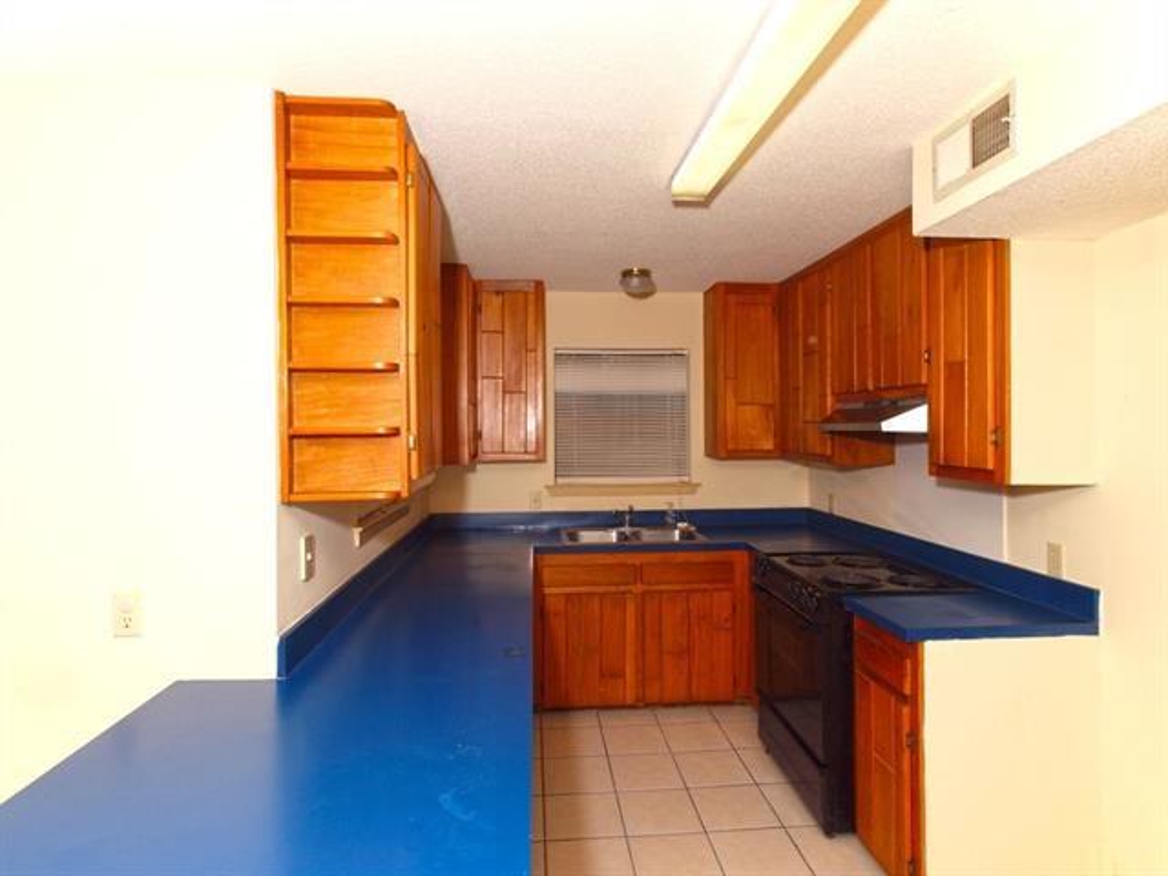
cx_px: 584
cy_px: 438
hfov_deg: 87.8
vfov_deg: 71.6
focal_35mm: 18
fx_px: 607
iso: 250
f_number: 6.3
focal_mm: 9
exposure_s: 1/125
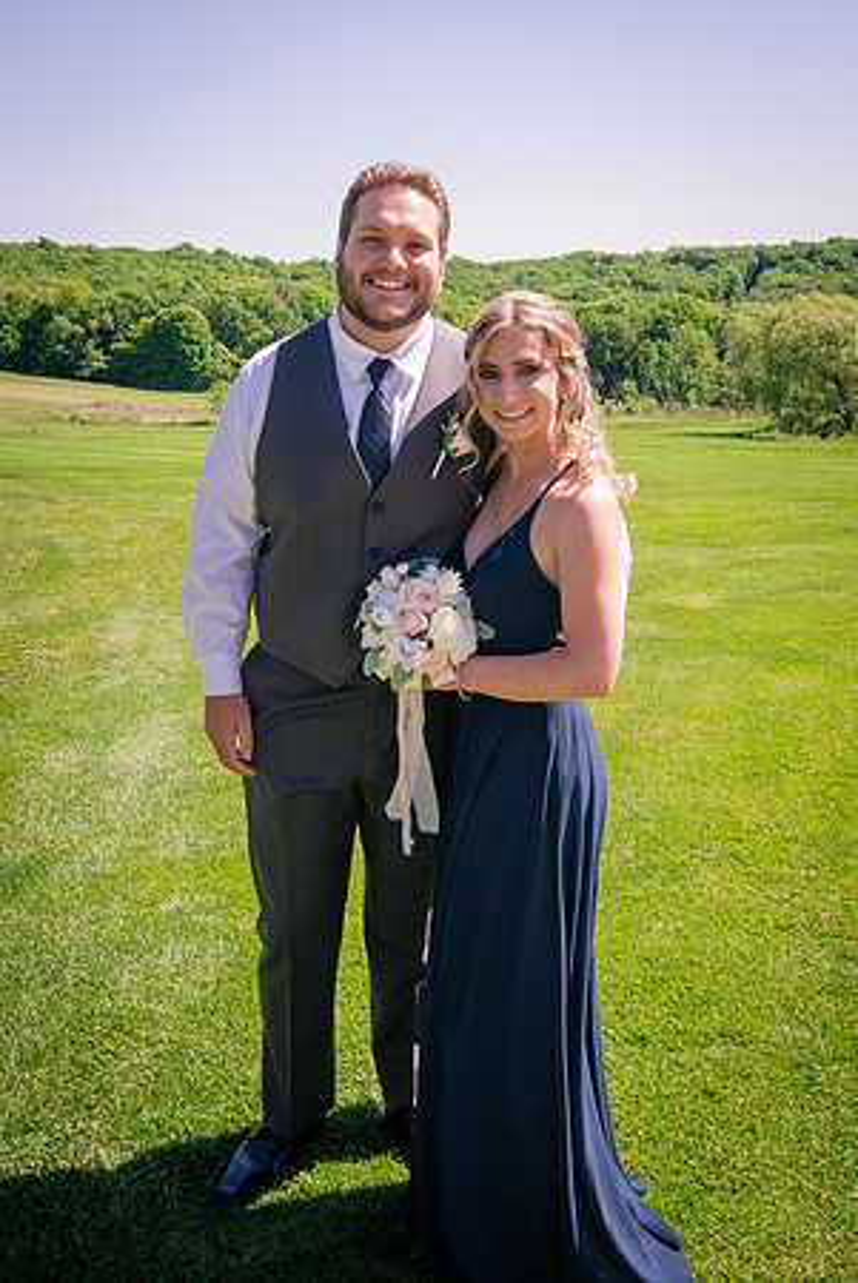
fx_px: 1344
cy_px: 476
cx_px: 431
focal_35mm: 38
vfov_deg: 50.5
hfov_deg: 35.4
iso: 250
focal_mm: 20
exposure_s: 1/640
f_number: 9
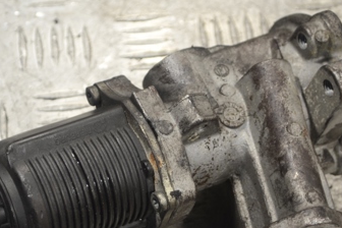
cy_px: 166
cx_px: 162
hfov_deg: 15.0
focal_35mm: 137
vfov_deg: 10.0
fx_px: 1301
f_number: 5.3
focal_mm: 48
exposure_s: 1/30
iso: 200
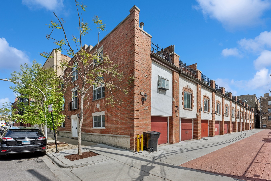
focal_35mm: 17
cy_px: 90
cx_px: 136
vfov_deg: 70.4
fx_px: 128
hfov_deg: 93.3
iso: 200
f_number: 11
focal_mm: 17
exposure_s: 1/500
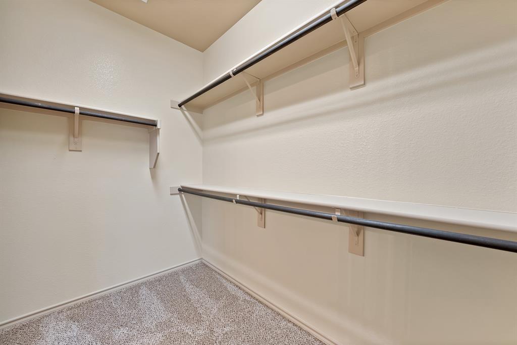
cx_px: 258
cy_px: 172
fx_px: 172
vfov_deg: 90.0
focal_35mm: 12
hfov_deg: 112.6
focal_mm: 12
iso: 640
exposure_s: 1/1.67
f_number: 9
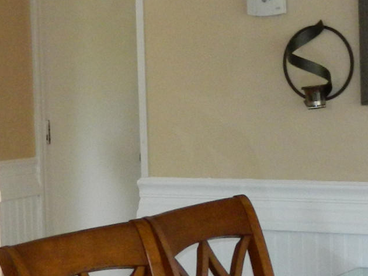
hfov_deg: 16.5
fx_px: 1266
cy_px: 88
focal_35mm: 119
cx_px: 235
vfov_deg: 12.4
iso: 200
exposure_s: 1/30
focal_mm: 4.5
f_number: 3.1
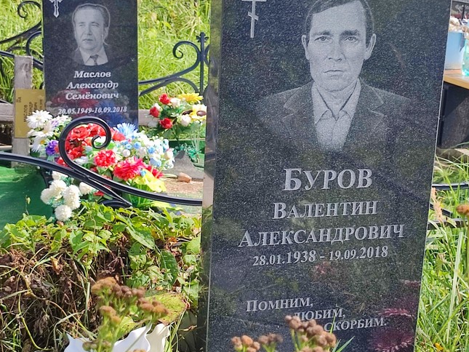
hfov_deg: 58.2
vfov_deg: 45.1
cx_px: 262
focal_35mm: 31
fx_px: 420
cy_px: 135
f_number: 1.9
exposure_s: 1/302
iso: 50
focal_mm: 6.04
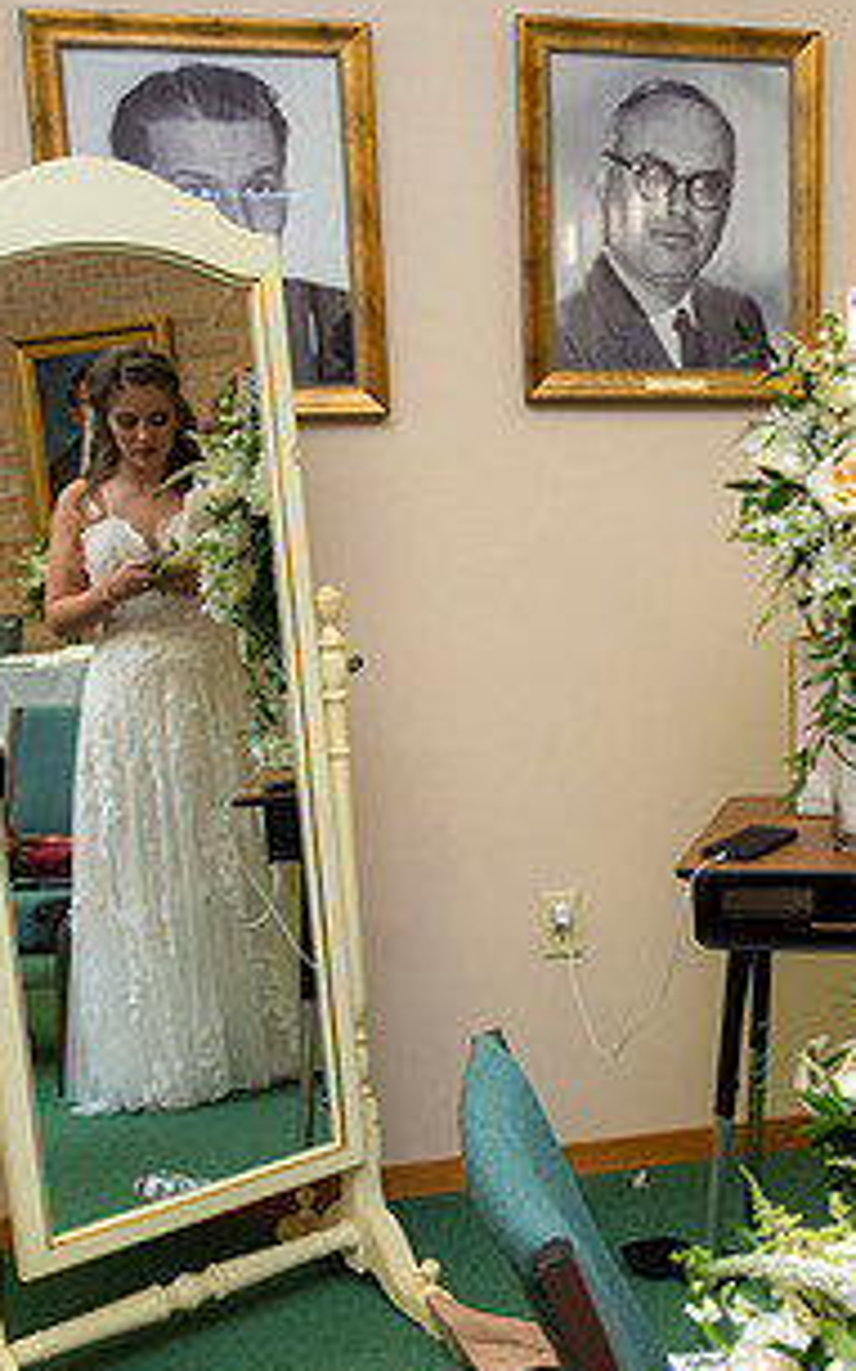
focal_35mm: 54
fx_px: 2018
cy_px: 726
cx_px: 825
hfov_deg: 23.1
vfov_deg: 37.5
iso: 640
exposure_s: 1/160
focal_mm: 28
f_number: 4
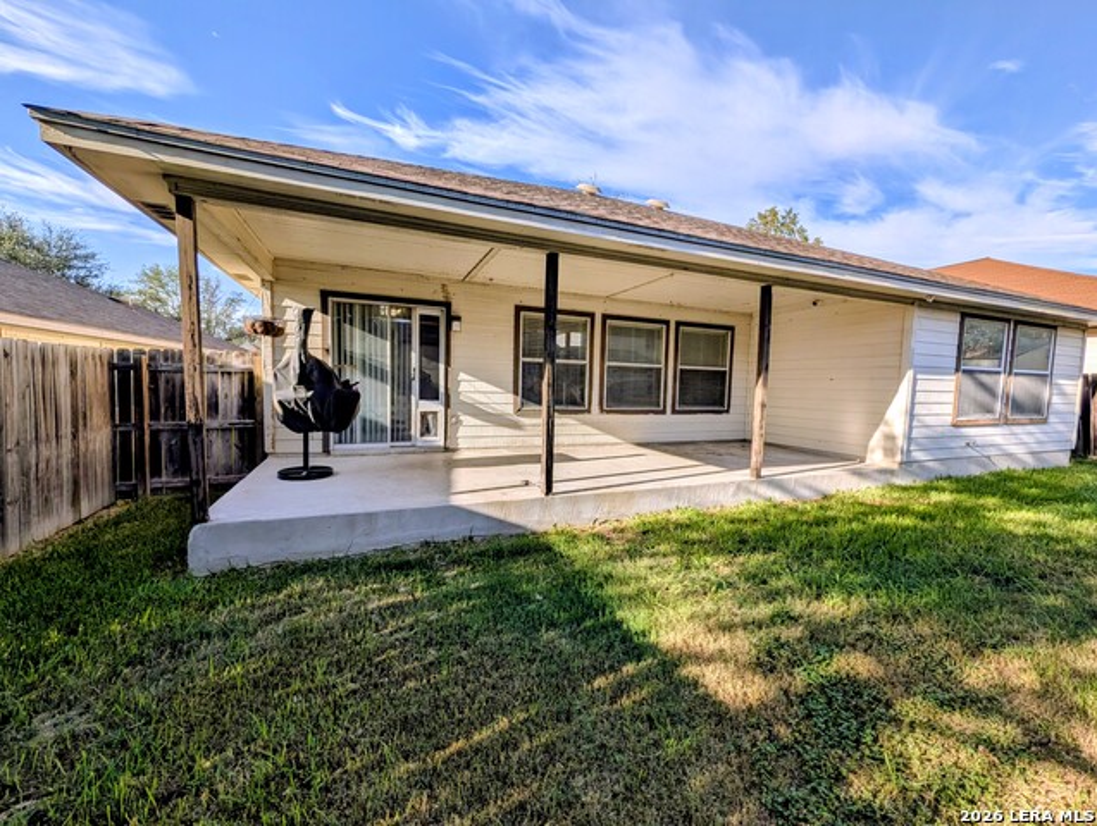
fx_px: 381
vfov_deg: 94.7
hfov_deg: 110.4
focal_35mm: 12
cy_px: 413
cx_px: 548
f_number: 1.7
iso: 51
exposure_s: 1/1887
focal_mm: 2.02
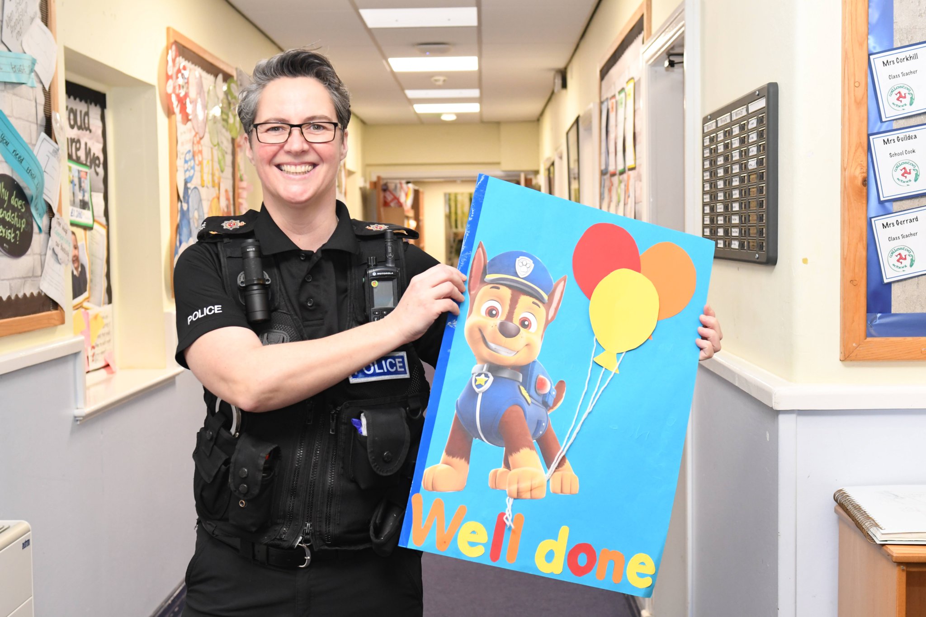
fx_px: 1234
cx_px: 463
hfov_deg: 41.1
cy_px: 308
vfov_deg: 28.1
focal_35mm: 48
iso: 1600
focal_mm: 32
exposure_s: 1/125
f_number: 4.5
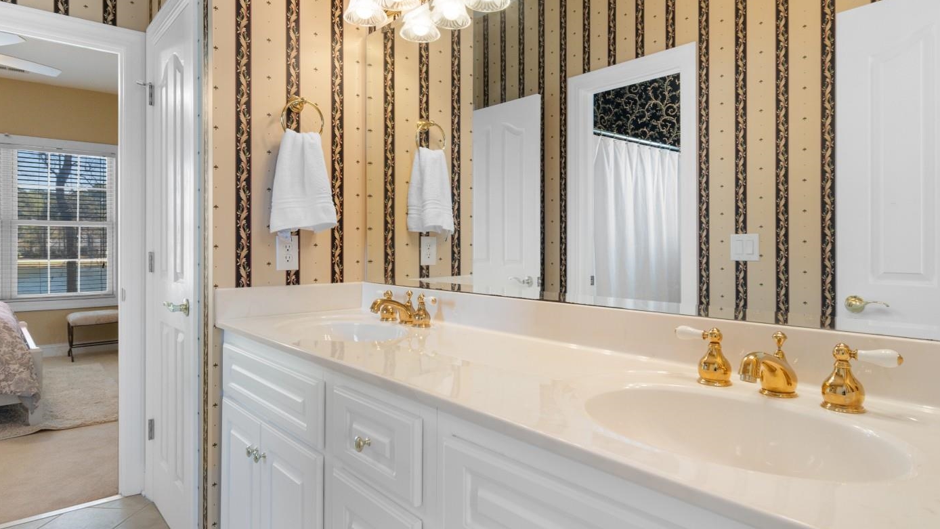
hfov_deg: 81.2
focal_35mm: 22
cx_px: 469
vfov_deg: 51.4
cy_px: 234
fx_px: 548
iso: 100
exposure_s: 1/4
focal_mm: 12
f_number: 4.8
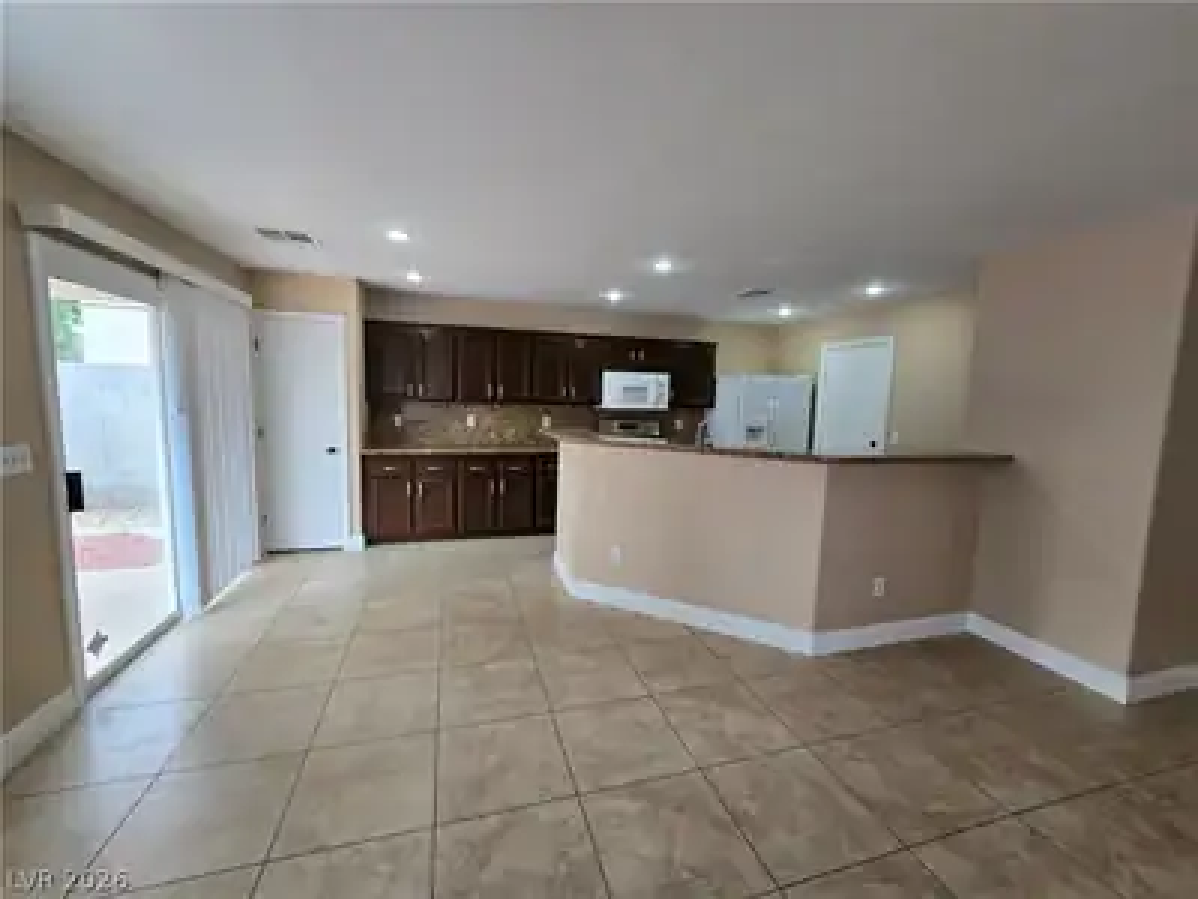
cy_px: 450
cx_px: 599
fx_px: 450
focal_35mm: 13
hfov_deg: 106.2
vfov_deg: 89.9
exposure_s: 1/60
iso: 64
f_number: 2.2
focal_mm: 2.2
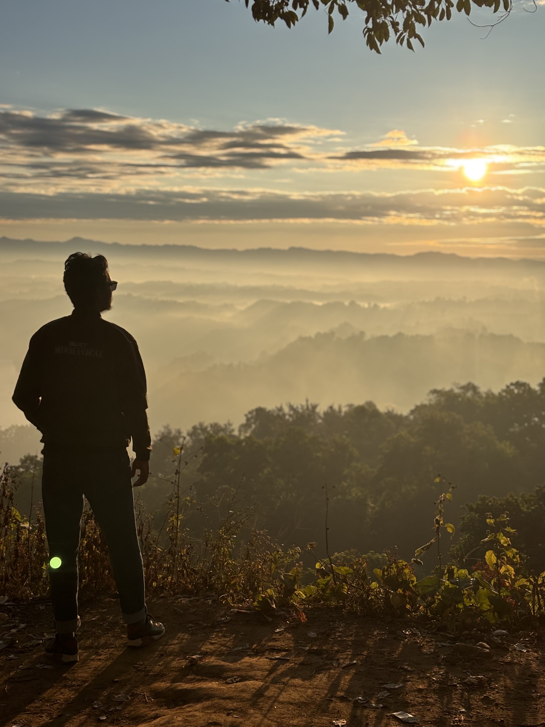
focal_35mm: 52
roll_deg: -2.8
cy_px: 364
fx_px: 1092
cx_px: 272
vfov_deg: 36.8
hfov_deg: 28.0
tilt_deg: -5.3
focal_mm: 5.96
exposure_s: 1/6329
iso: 40
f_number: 1.6
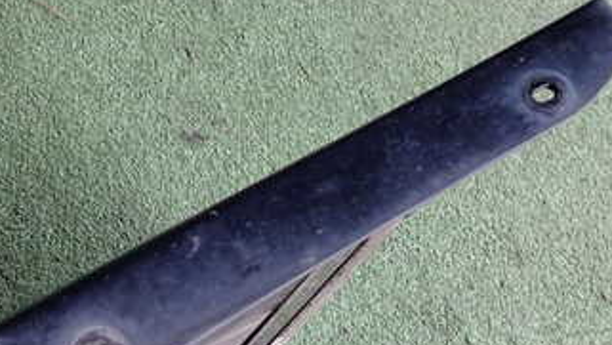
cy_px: 343
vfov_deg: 19.2
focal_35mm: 61
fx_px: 990
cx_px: 223
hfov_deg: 34.1
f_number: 2.3
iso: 200
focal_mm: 5.4
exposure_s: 1/80
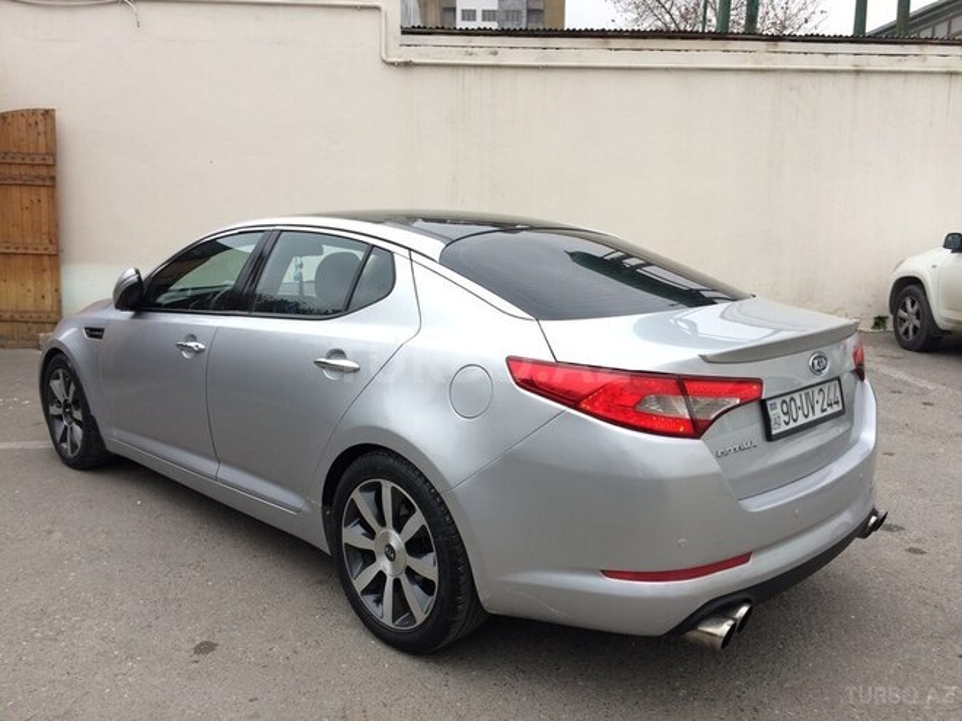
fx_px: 806
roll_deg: -0.2
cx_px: 481
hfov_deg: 61.7
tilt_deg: -11.6
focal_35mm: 29
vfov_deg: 48.2
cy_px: 360
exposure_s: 1/100
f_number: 2.2
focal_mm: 4.15
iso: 40
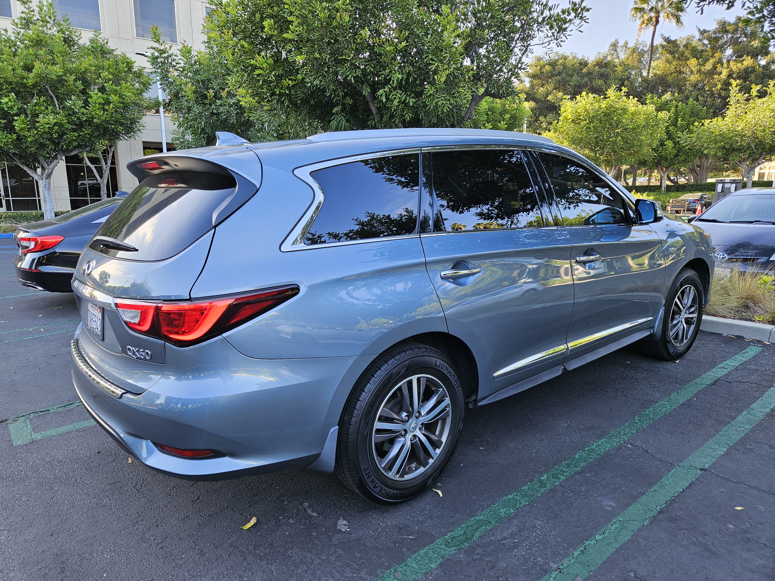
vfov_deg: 58.9
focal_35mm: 23
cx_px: 388
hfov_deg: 73.9
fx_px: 515
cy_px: 290
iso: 50
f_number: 1.8
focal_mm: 5.4
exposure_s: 1/180
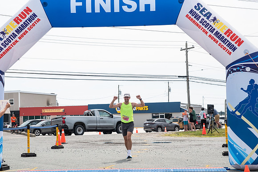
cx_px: 124
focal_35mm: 73
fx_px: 521
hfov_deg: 27.8
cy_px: 101
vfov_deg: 18.7
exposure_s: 1/4000
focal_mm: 60
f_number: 4
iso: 800
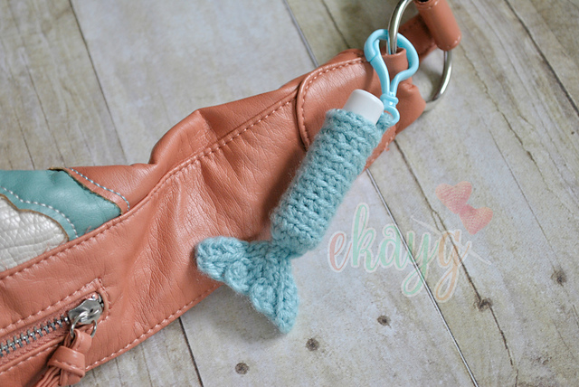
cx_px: 290
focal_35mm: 75
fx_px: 1207
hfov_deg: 27.0
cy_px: 194
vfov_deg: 18.2
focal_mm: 50
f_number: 5.6
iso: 400
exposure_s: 1/15
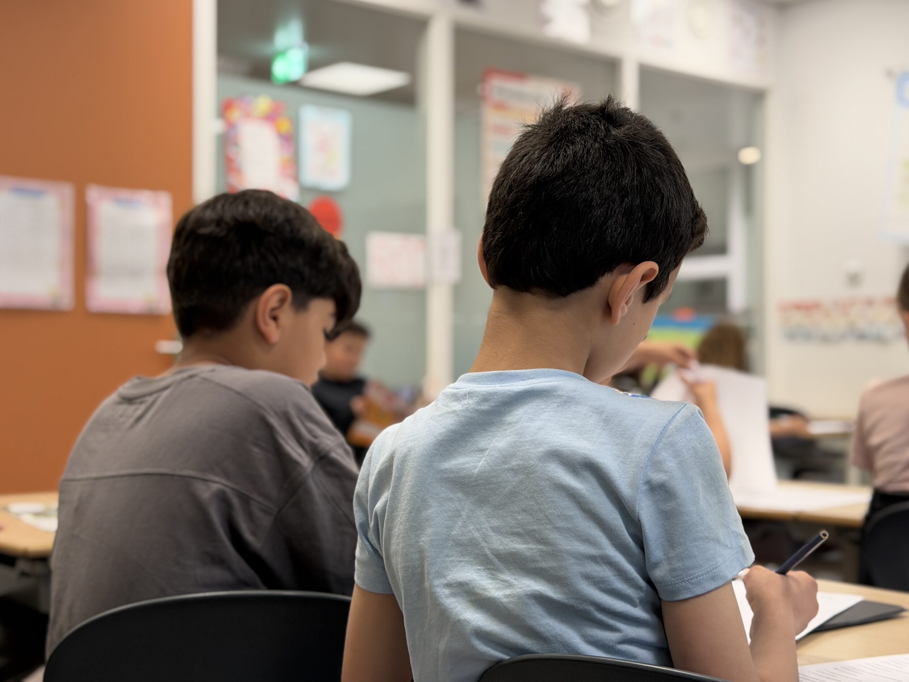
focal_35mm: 49
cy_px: 335
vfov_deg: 29.7
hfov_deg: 38.9
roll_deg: +0.2
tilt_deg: +0.7
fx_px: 1287
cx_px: 446
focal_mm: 6.76
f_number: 1.78
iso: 64
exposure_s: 1/50
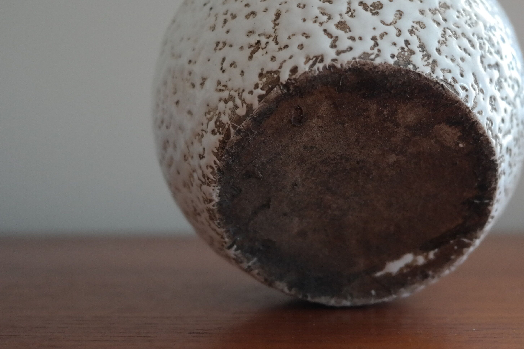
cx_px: 323
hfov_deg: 33.8
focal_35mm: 59
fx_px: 859
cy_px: 124
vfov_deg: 22.9
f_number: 4
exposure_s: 1/50
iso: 1600
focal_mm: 28
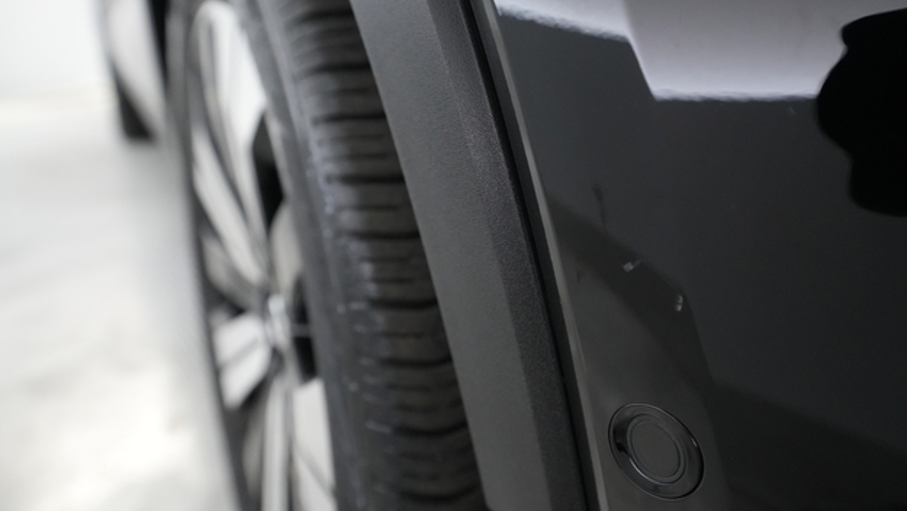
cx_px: 459
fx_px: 722
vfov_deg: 39.0
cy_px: 274
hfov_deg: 64.3
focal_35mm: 30
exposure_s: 1/100
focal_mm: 28
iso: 5000
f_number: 4.5
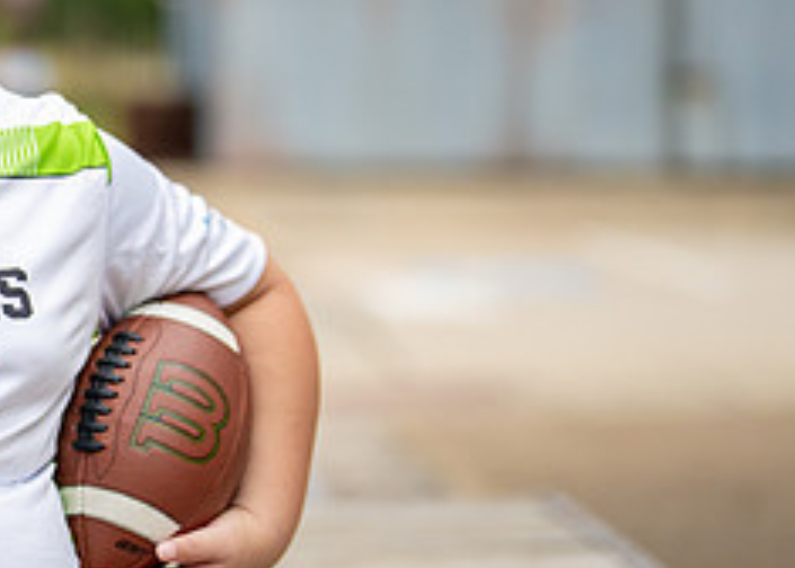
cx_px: -140
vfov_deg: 10.5
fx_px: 3094
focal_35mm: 137
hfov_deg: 14.2
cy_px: 300
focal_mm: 50
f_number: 1.2
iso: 500
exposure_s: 1/1250
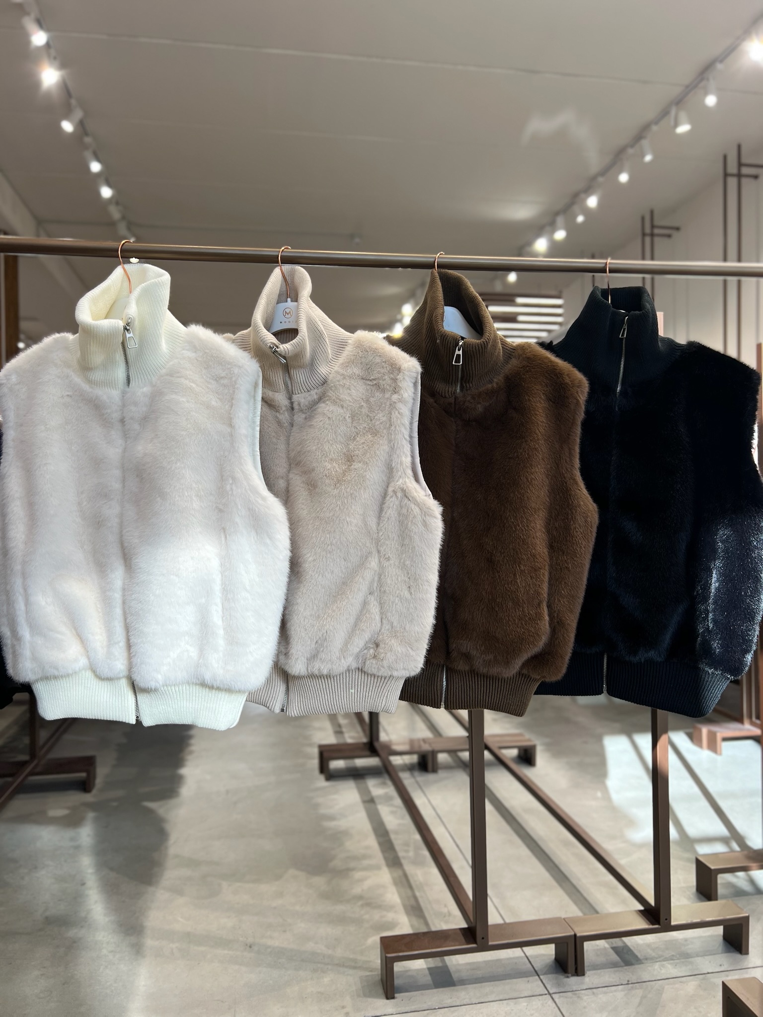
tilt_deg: -0.6
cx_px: 382
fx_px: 764
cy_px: 508
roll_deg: -0.6
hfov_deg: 53.1
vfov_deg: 67.3
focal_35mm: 26
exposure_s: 1/139
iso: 32
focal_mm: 5.7
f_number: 1.5
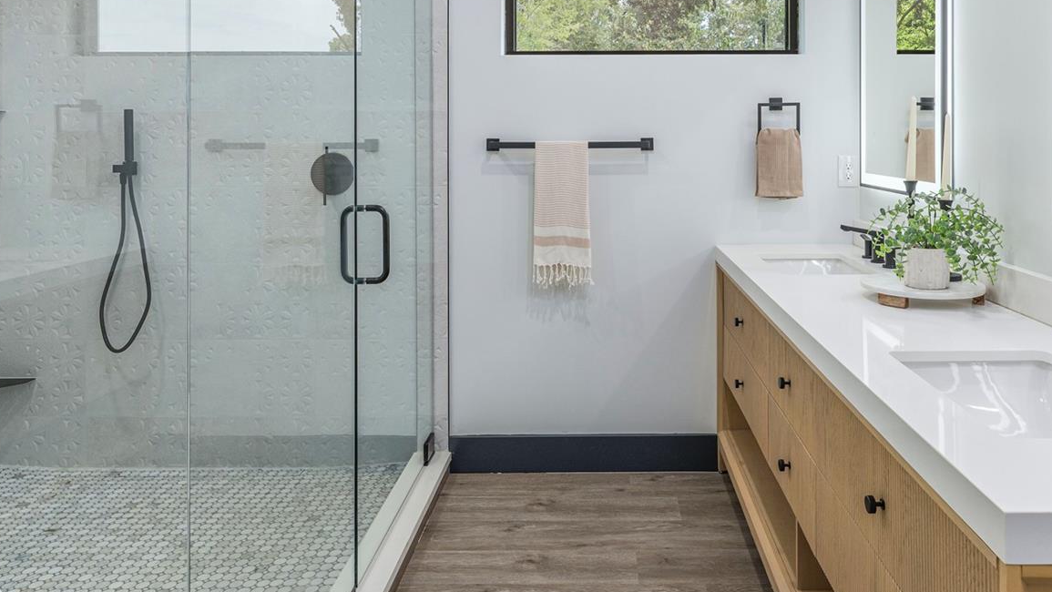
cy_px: 142
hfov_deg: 71.5
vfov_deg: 42.9
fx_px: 725
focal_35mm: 26
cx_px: 598
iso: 320
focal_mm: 14
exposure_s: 1/100
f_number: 8
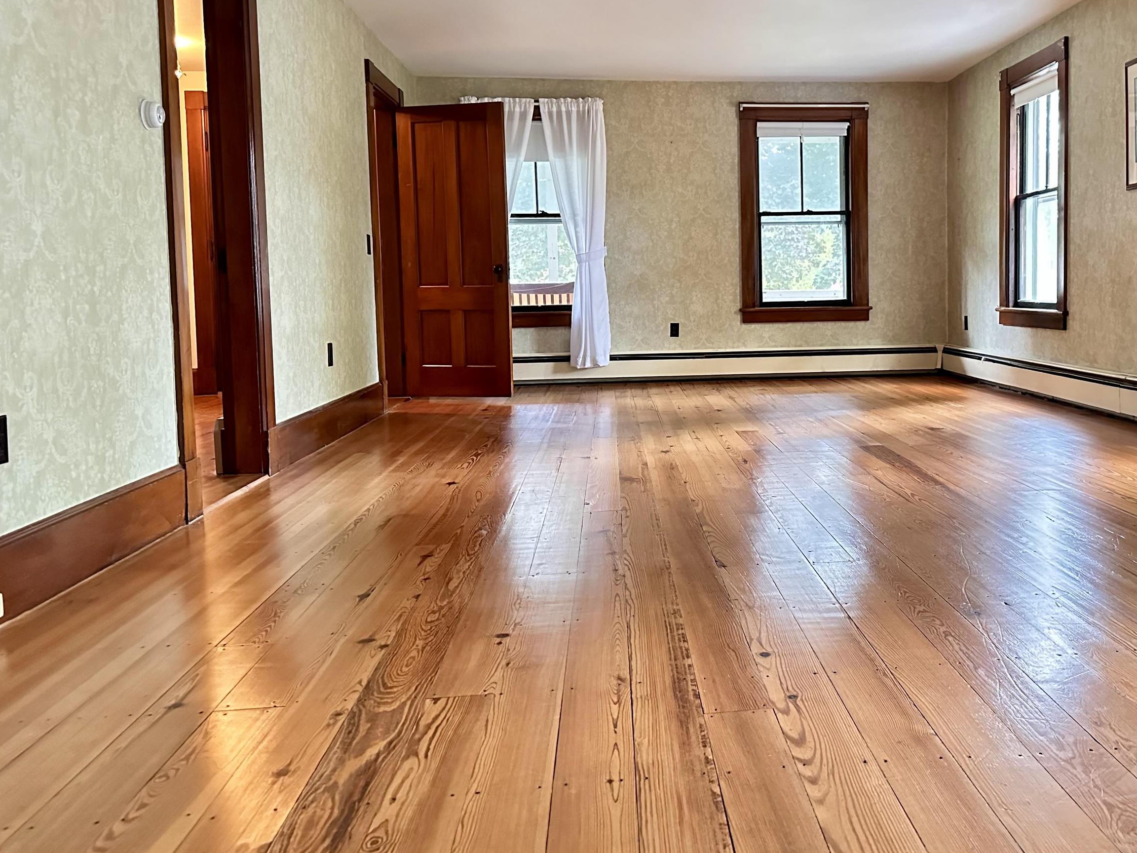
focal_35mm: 32
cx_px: 739
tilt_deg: -2.7
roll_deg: +1.1
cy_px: 354
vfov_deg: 44.0
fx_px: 1051
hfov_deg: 55.8
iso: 1600
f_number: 1.78
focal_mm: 6.86
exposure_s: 1/30
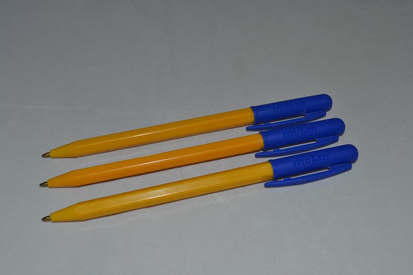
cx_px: 206
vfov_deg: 29.9
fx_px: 516
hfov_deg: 43.6
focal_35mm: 45
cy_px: 138
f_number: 8
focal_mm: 30
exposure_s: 1/60
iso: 100
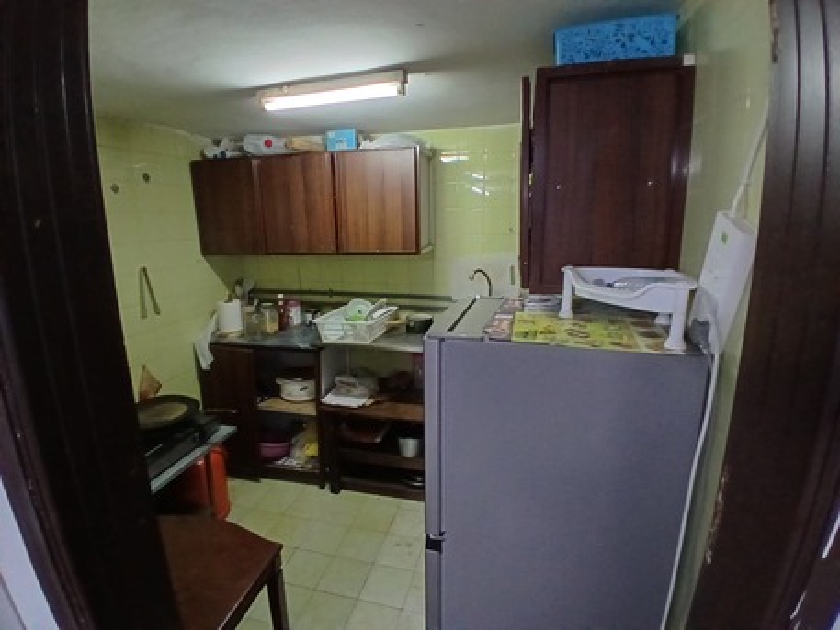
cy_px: 315
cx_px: 420
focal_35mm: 17
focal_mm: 1.4
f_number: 2.2
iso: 500
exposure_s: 1/24
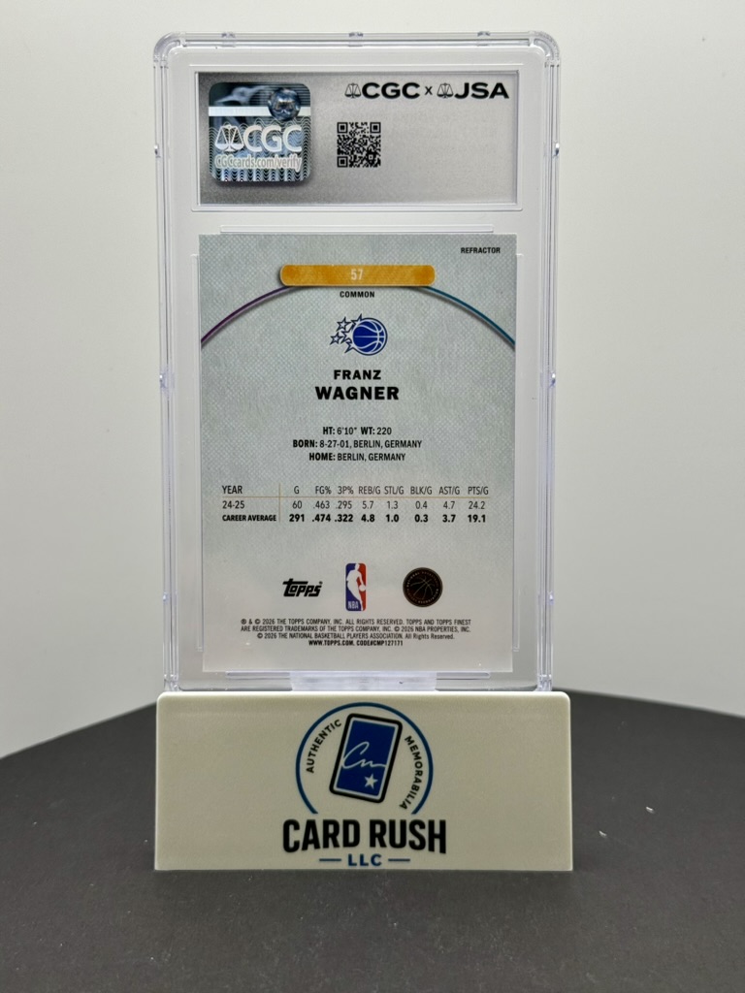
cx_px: 372
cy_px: 496
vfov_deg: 39.7
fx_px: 1377
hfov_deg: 30.3
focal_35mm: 48
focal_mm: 6.76
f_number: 1.78
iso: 64
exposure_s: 1/301
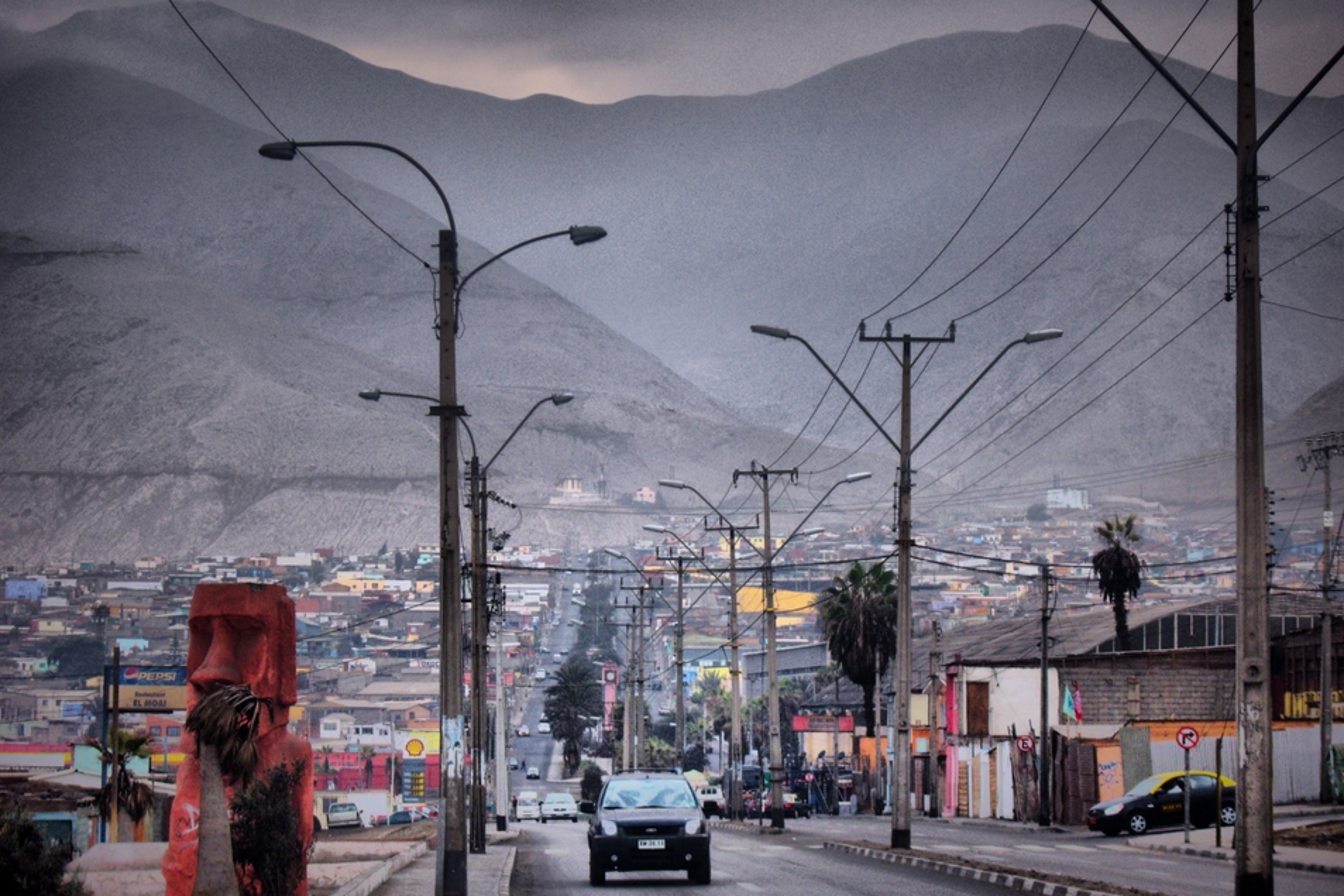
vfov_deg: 12.4
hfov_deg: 18.6
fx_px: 4106
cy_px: 492
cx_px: 670
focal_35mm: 110
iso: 80
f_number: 5.1
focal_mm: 22.2
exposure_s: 1/250
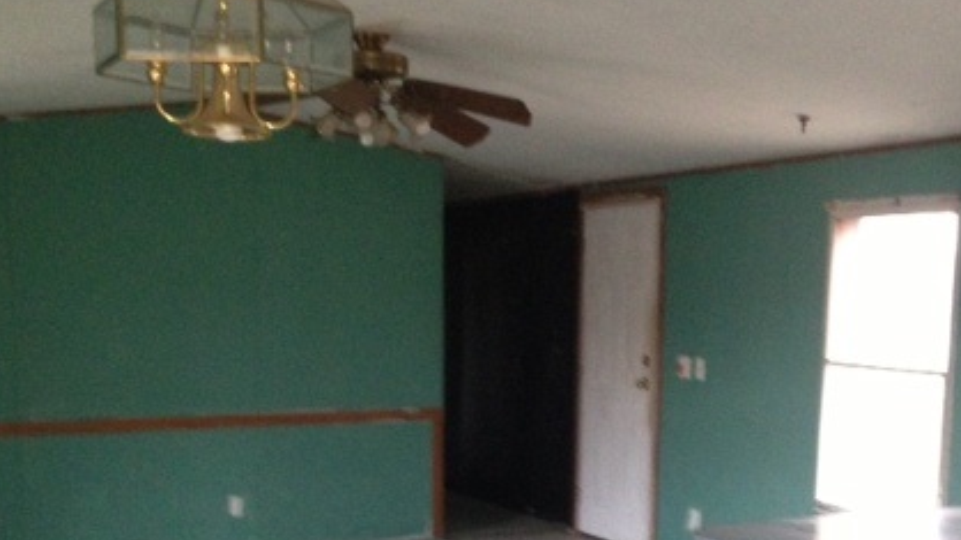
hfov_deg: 37.8
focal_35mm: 55
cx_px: 526
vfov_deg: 21.4
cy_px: 483
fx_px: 1401
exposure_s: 1/17
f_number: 2.4
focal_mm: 4.13
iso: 400
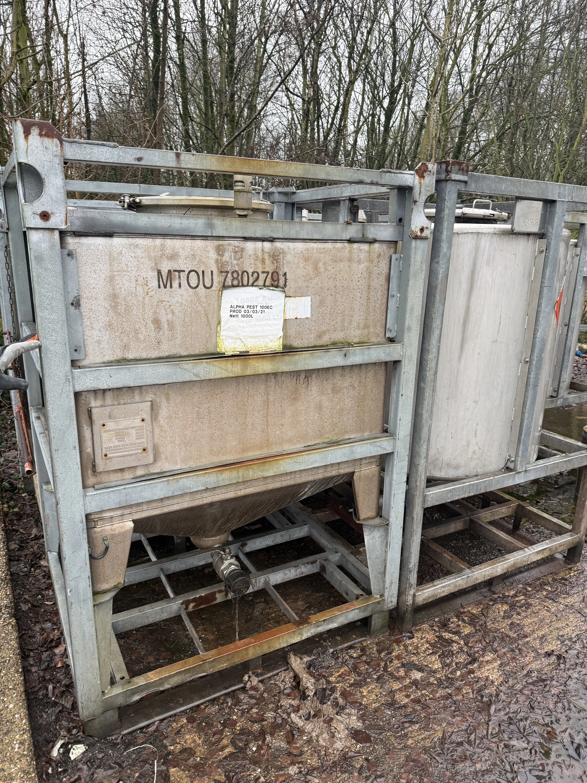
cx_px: 294
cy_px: 392
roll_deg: -1.9
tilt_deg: -12.7
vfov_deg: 71.6
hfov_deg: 56.8
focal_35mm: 24
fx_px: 543
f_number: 1.78
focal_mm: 6.76
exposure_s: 1/121
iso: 200
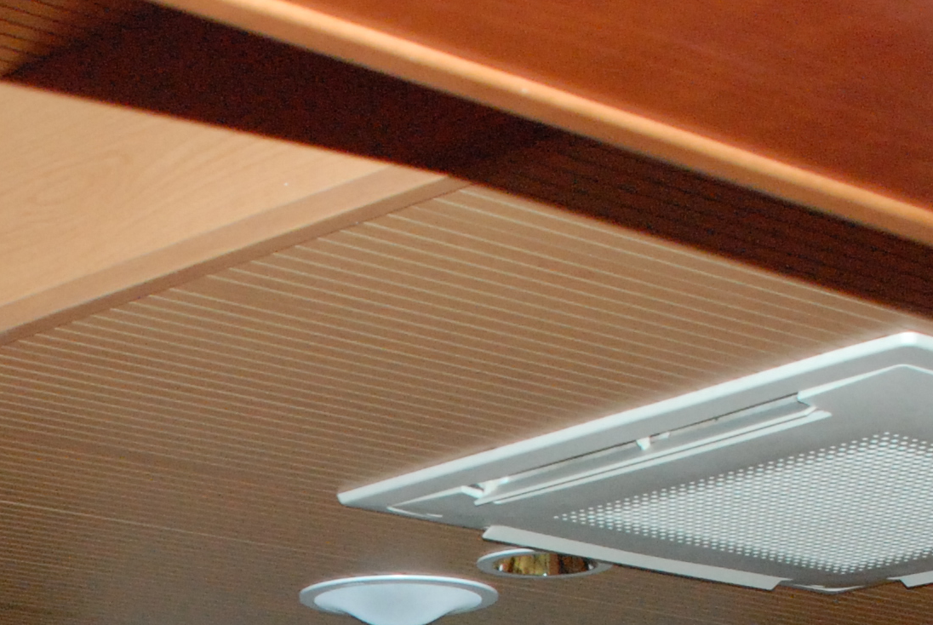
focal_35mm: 106
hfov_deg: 19.0
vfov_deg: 12.2
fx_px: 2751
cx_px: 156
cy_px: 996
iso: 1250
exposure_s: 1/60
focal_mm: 20
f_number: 5.6
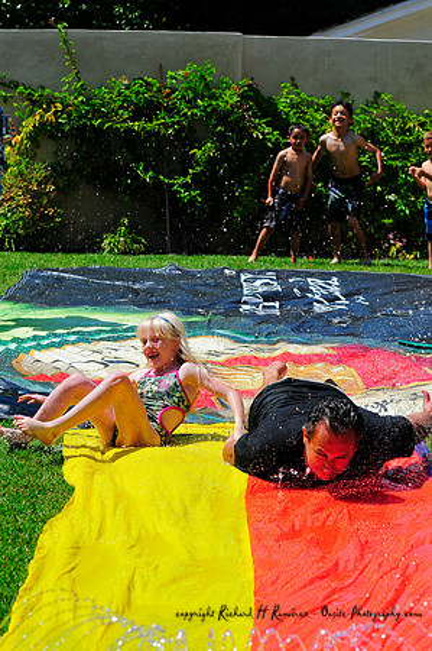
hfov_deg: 13.0
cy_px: 326
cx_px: 216
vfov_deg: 19.5
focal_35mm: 105
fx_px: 1894
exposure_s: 1/1250
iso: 200
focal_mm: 70
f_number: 5.6
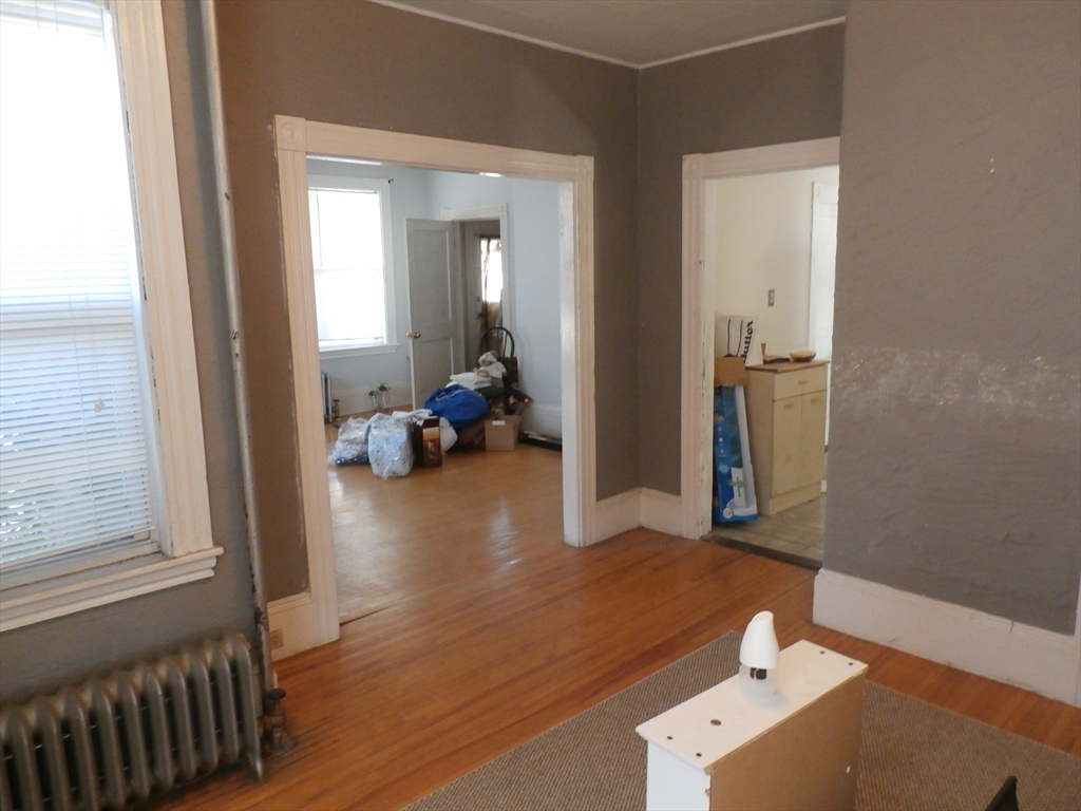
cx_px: 540
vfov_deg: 54.9
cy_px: 406
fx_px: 781
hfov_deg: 69.4
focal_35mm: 25
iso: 400
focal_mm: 4.5
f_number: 3
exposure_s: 1/15
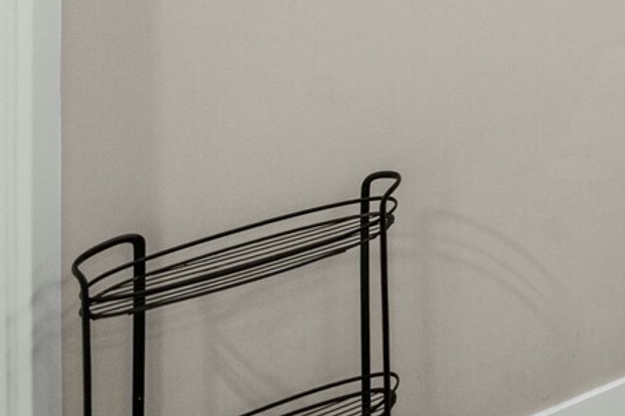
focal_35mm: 45
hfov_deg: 21.9
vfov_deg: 22.8
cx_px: 1151
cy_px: -249
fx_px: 781
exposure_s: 1/25
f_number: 7.1
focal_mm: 12
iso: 1250
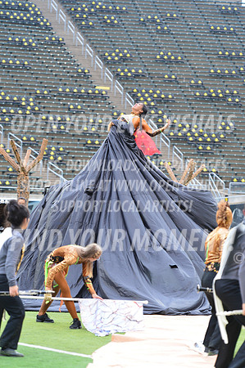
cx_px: 122
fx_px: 1688
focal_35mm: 165
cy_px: 184
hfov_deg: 8.3
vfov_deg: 12.5
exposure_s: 1/200
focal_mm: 165
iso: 640
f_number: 4.5
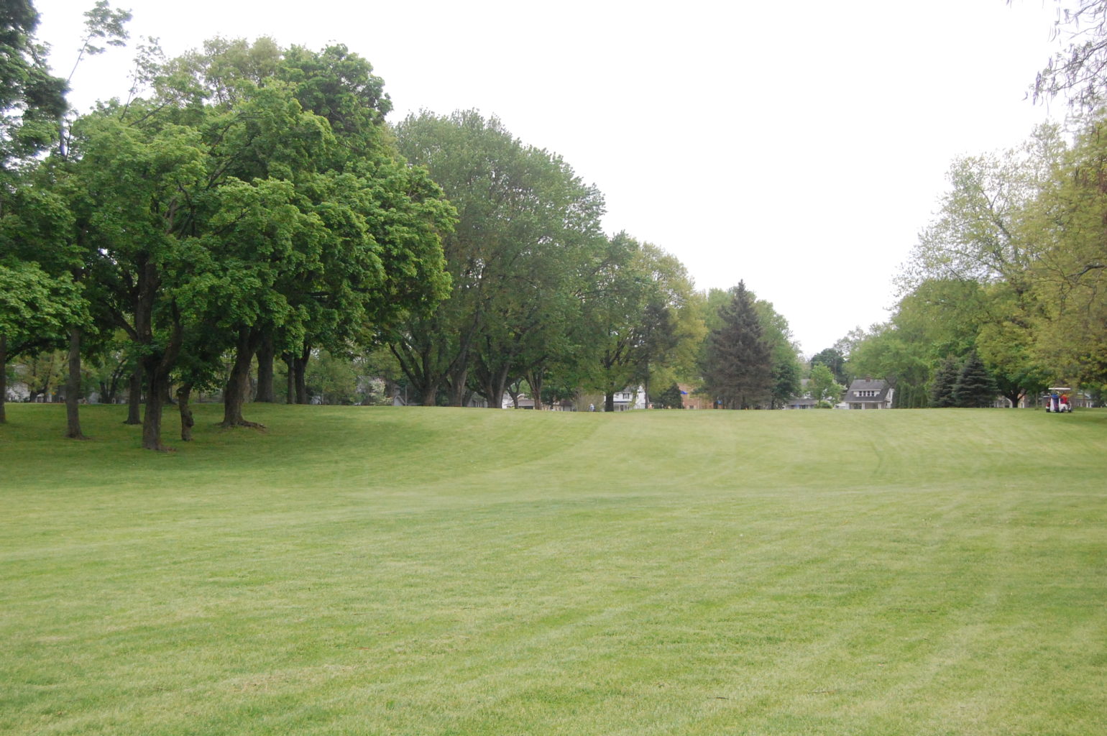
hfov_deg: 38.9
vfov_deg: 26.4
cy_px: 368
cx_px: 554
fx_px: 1567
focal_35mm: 51
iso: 1600
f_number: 5.6
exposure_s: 1/2500
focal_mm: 34
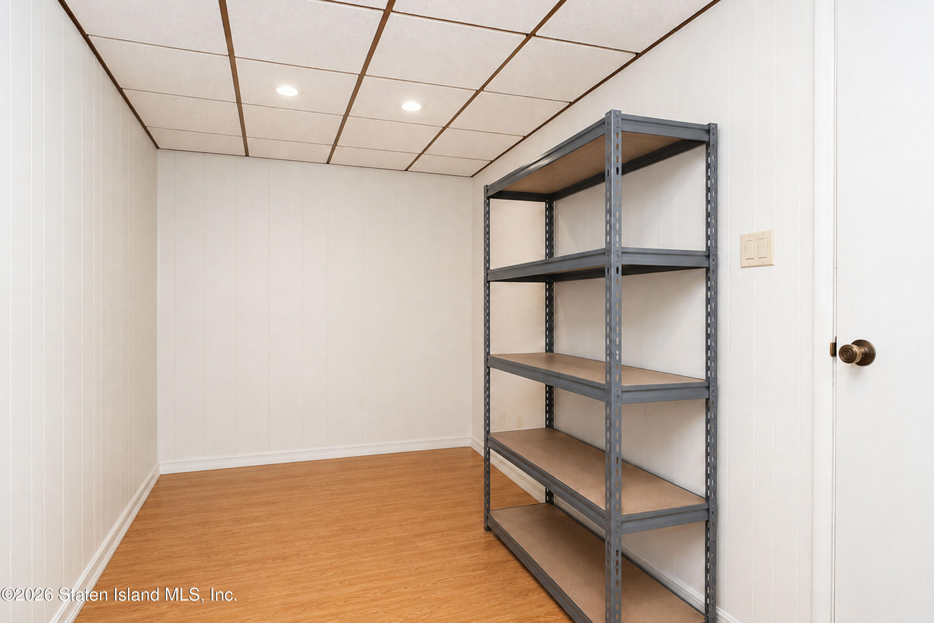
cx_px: 467
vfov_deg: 77.3
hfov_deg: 100.4
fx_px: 389
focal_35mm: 15
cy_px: 312
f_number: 8
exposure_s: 1/60
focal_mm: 10
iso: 1600
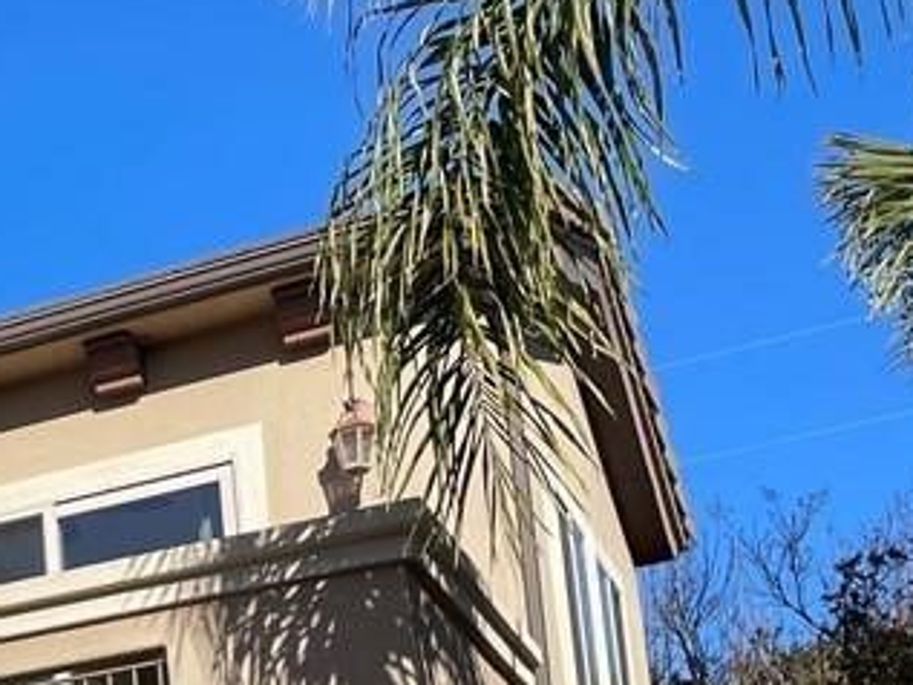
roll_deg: +2.5
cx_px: -524
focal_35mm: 84
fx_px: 2216
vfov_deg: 16.4
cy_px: 950
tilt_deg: +10.7
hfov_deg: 19.7
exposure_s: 1/3861
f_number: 1.6
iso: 32
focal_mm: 4.2
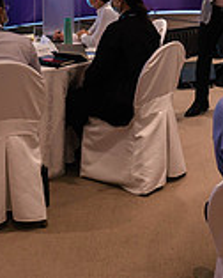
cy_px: -33
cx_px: 135
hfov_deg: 21.3
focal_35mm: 72
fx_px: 593
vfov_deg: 24.5
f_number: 1.7
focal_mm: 10
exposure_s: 1/100
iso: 320
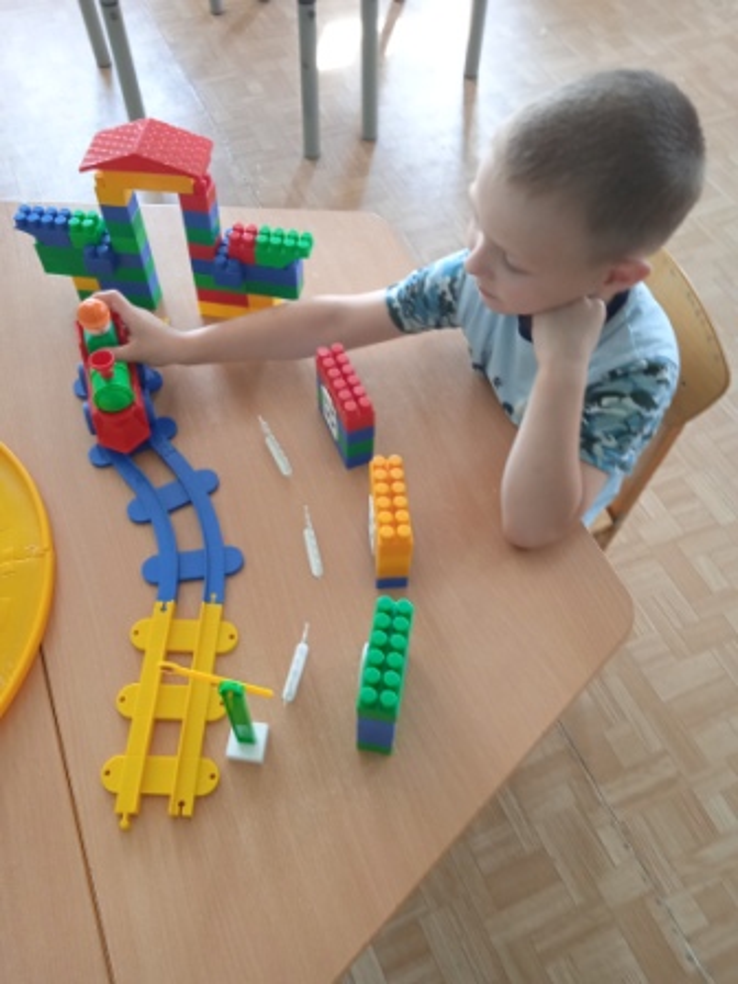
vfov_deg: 63.4
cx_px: 369
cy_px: 492
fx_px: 796
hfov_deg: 49.7
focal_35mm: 28
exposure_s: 1/33.3
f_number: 2.2
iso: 315
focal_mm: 3.43
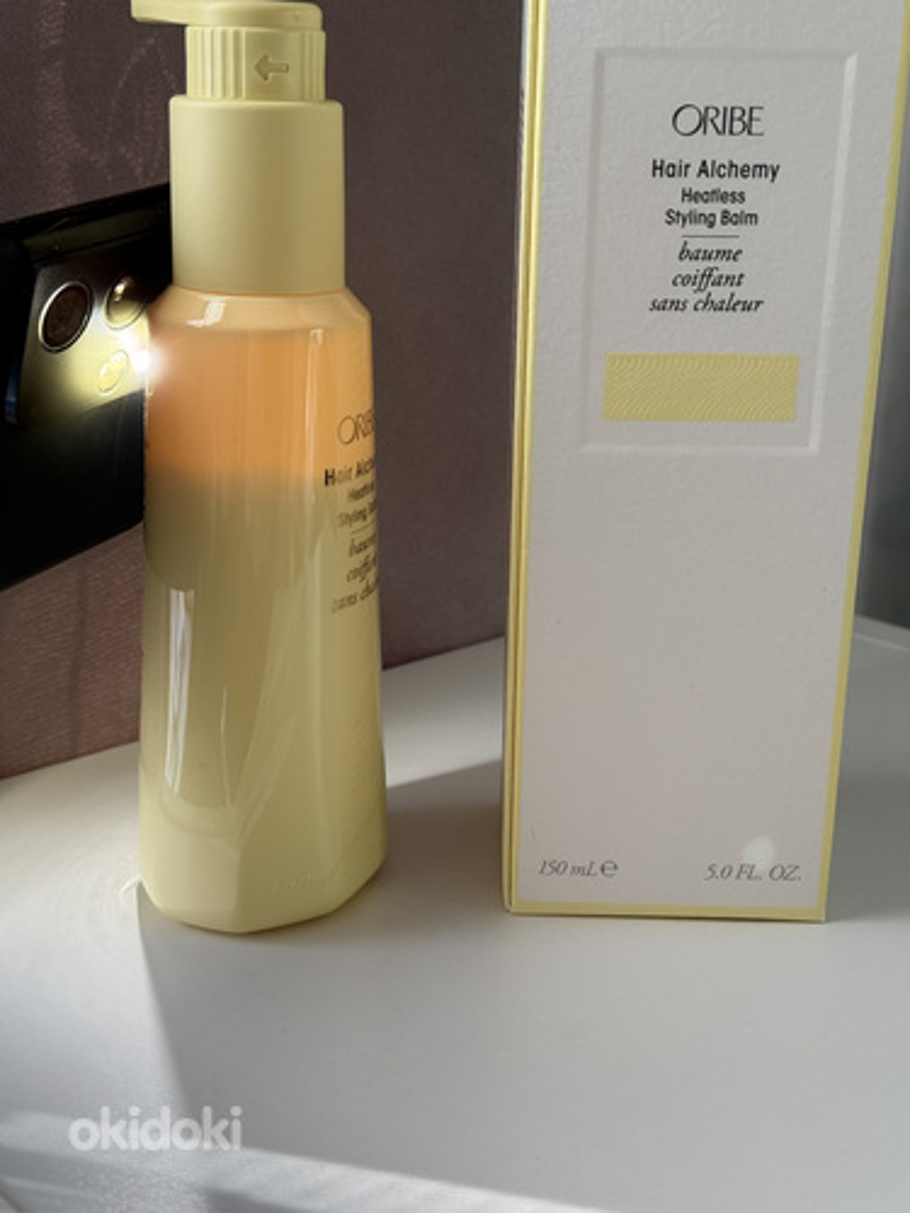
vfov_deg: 39.7
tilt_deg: -17.4
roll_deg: -1.4
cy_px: 606
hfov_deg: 30.3
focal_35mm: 48
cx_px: 455
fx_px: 1682
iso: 50
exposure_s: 1/121
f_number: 1.78
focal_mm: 6.76
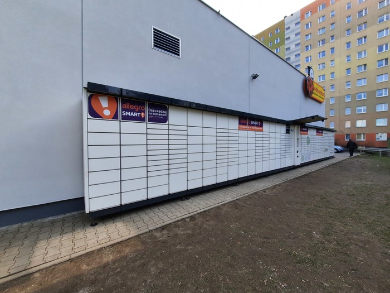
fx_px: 146
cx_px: 195
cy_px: 146
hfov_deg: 106.2
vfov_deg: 89.9
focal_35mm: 13
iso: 40
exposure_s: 1/407
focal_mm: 1.74
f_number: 2.2
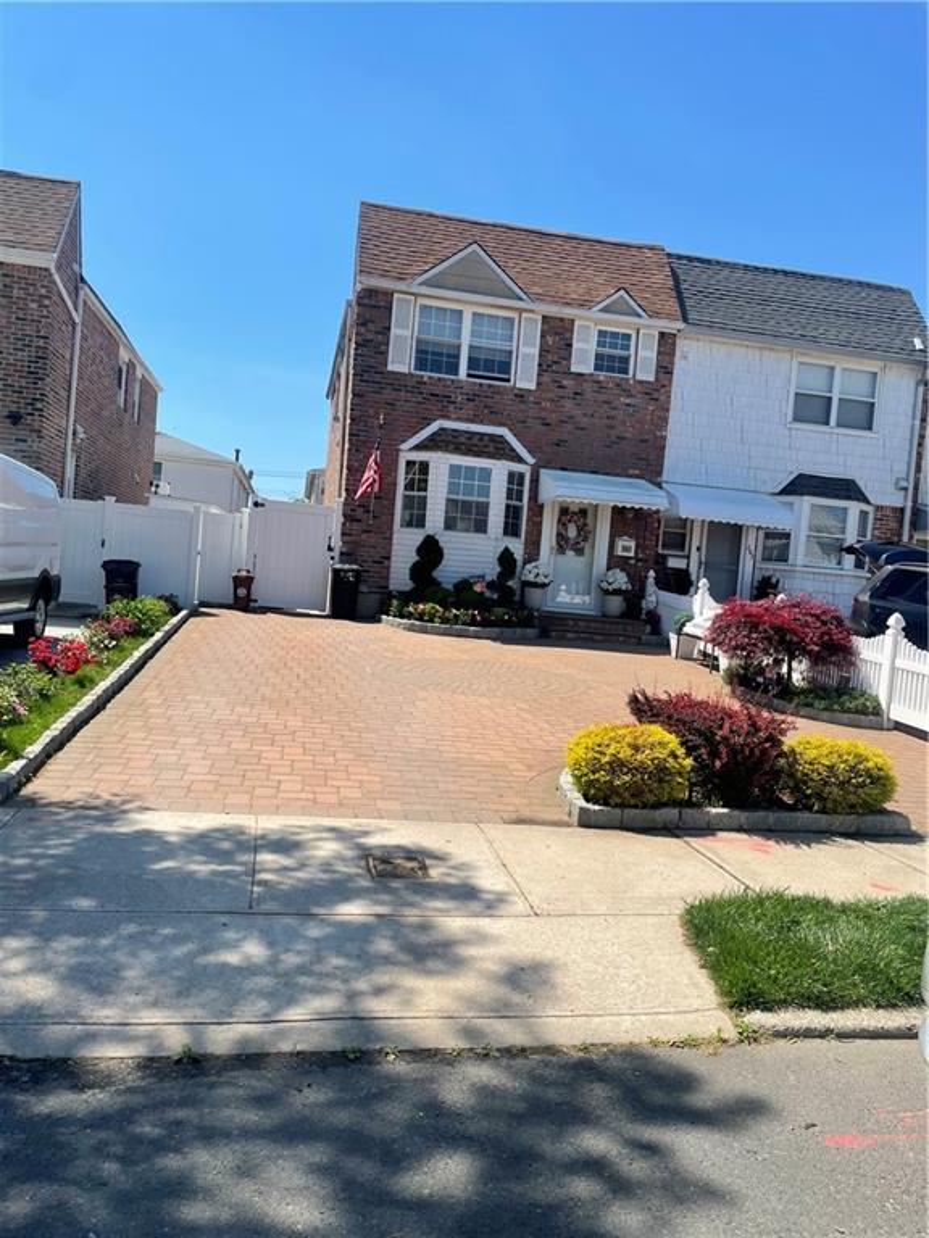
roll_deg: -4.3
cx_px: 464
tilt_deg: -0.8
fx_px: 930
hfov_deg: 53.1
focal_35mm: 26
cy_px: 619
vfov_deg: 67.3
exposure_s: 1/3205
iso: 32
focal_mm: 4.2
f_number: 1.6
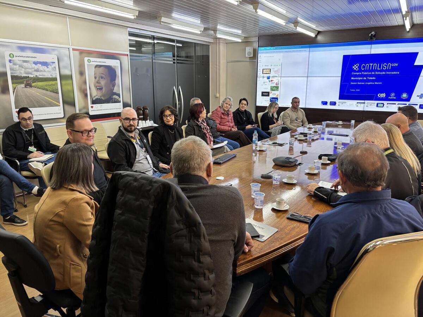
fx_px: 318
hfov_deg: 67.3
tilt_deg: -13.4
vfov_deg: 53.1
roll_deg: +0.0
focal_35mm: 26
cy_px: 158
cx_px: 212
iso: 160
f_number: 1.6
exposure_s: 1/60
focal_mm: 5.96
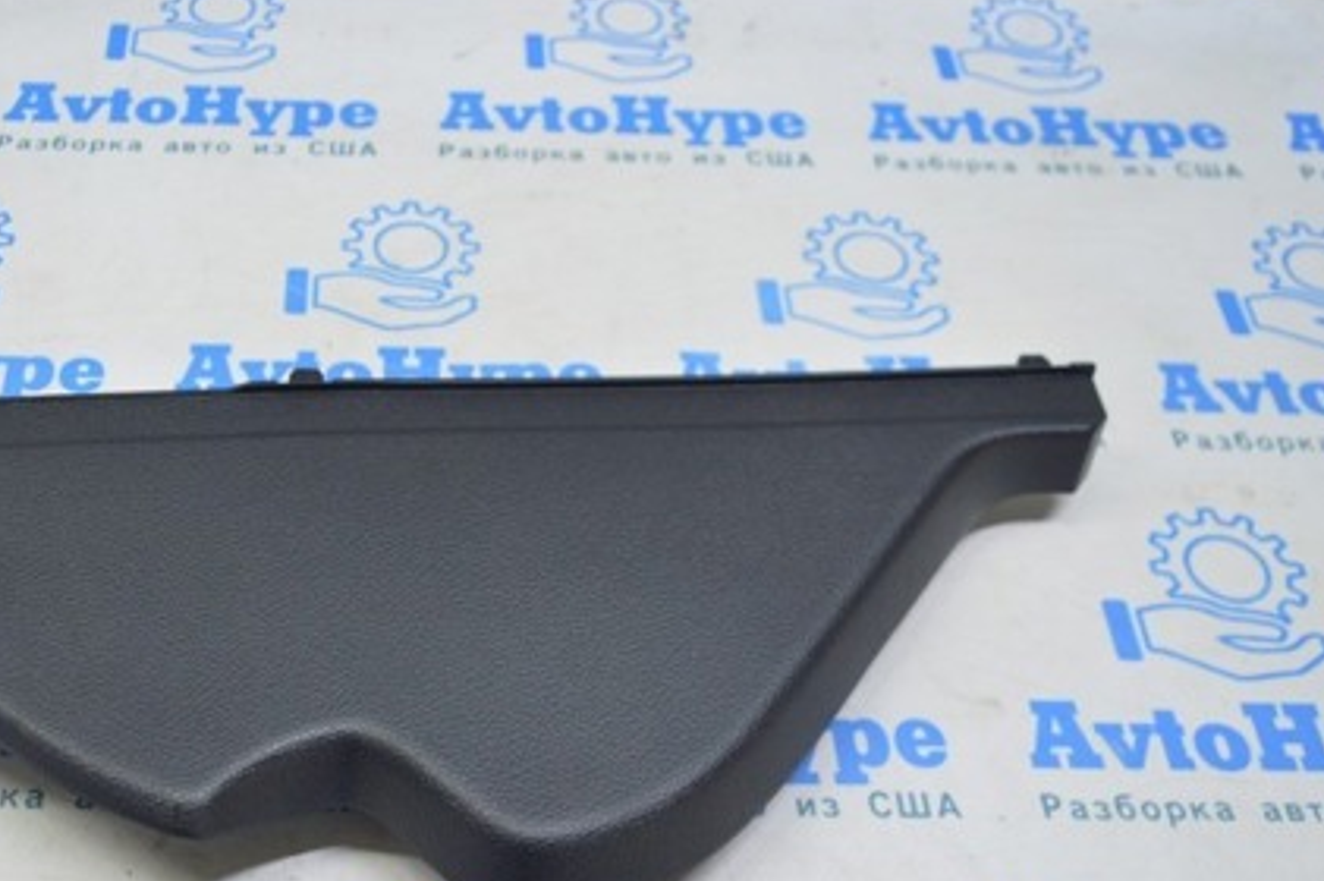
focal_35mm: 41
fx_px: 1507
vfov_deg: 32.2
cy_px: 625
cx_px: 390
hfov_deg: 46.3
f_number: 3.5
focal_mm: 18
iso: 400
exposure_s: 1/50
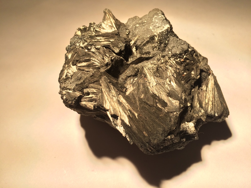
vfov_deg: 48.2
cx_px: 126
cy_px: 94
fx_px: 210
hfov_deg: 61.7
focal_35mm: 29
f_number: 2.2
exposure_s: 1/153
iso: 32
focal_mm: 4.15
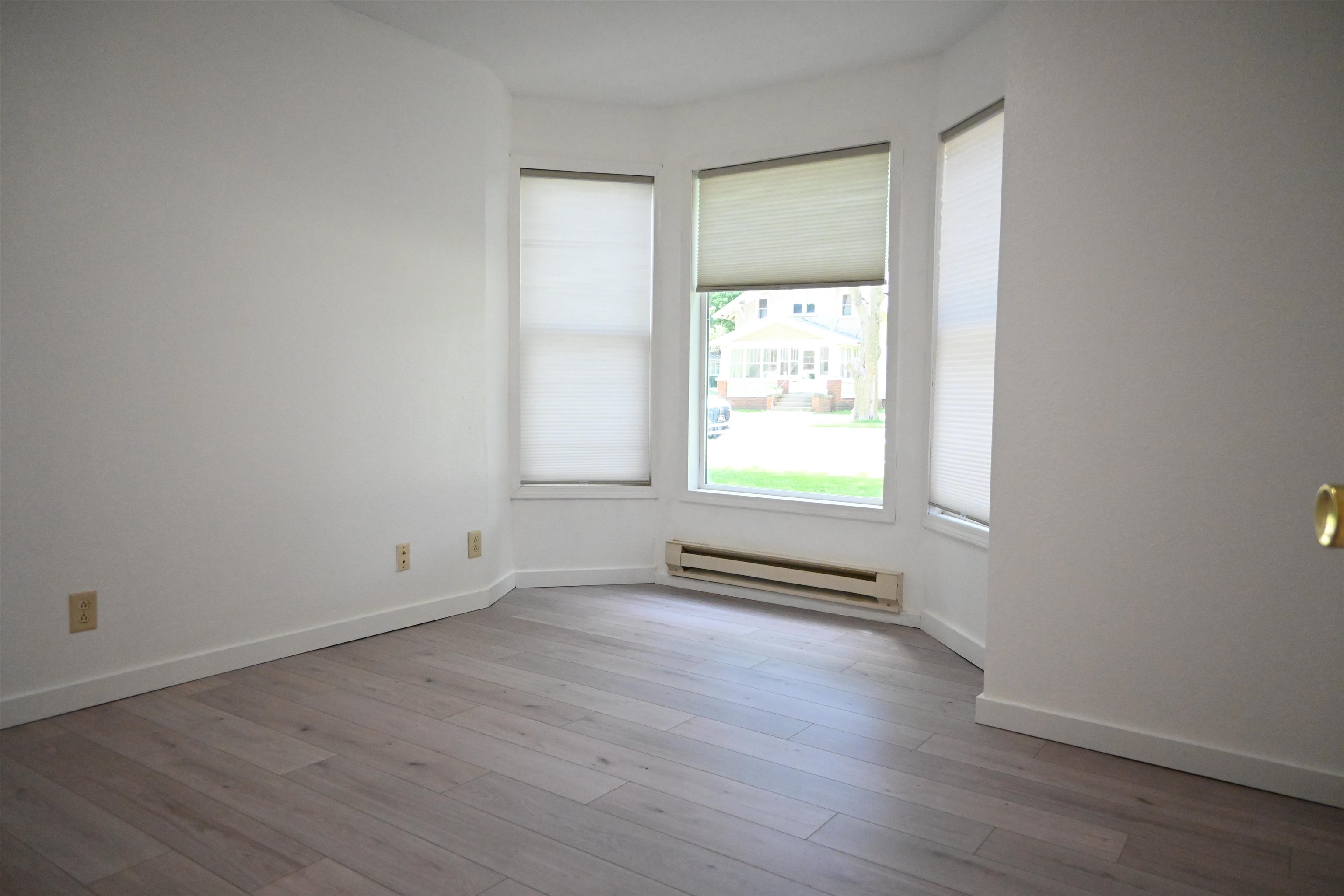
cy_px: 448
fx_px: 896
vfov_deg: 53.1
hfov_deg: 73.7
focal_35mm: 24
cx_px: 672
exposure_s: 1/1000
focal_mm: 16
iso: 4000
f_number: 3.5
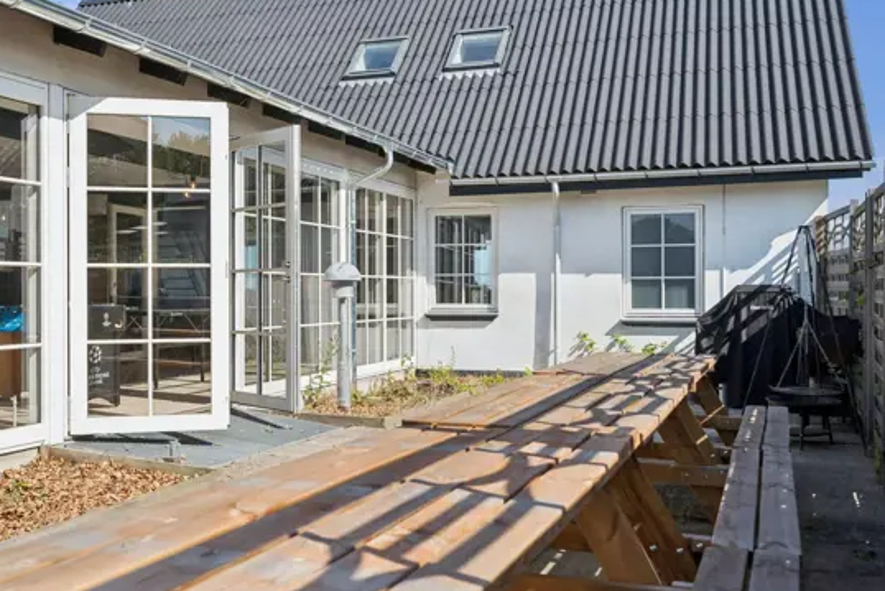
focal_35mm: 39
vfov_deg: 34.2
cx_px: 405
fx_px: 959
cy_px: 291
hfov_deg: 49.5
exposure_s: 1/2000
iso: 800
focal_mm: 35
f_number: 8
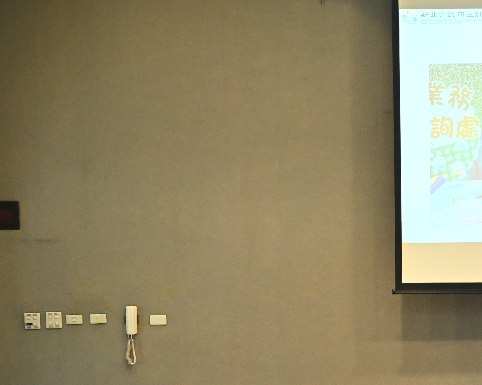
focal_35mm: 153
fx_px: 2183
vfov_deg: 10.0
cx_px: 584
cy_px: 413
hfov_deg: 12.3
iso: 3200
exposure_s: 1/250
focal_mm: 63
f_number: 4
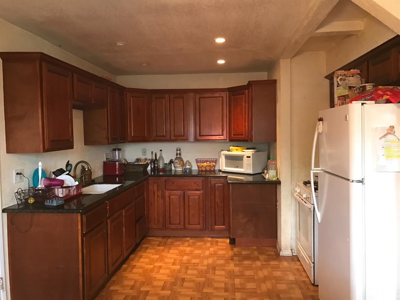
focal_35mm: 28
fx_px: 323
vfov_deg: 49.7
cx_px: 200
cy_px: 150
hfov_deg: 63.5
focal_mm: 3.99
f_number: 1.8
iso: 100
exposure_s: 1/13
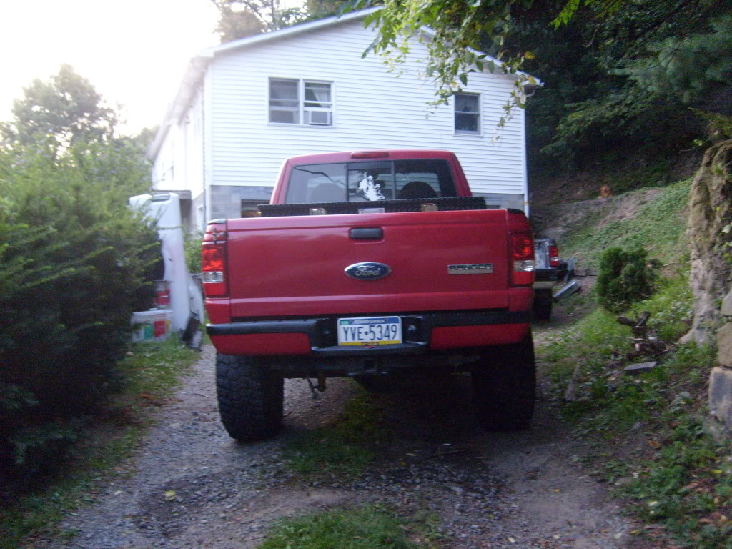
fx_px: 740
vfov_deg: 40.7
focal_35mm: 35
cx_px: 366
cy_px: 274
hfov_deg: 52.6
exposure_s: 1/15
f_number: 2.8
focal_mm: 5.8
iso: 200
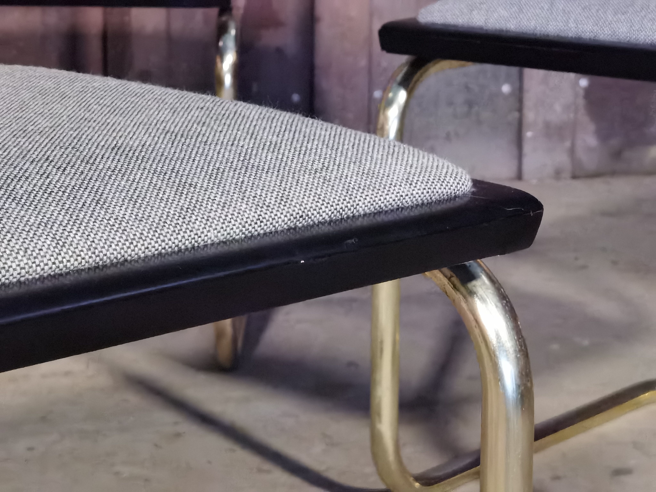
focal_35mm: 92
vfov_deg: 16.1
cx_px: 328
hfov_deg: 21.3
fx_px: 1743
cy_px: 246
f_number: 1.9
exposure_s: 1/100
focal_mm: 6.71
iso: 1250
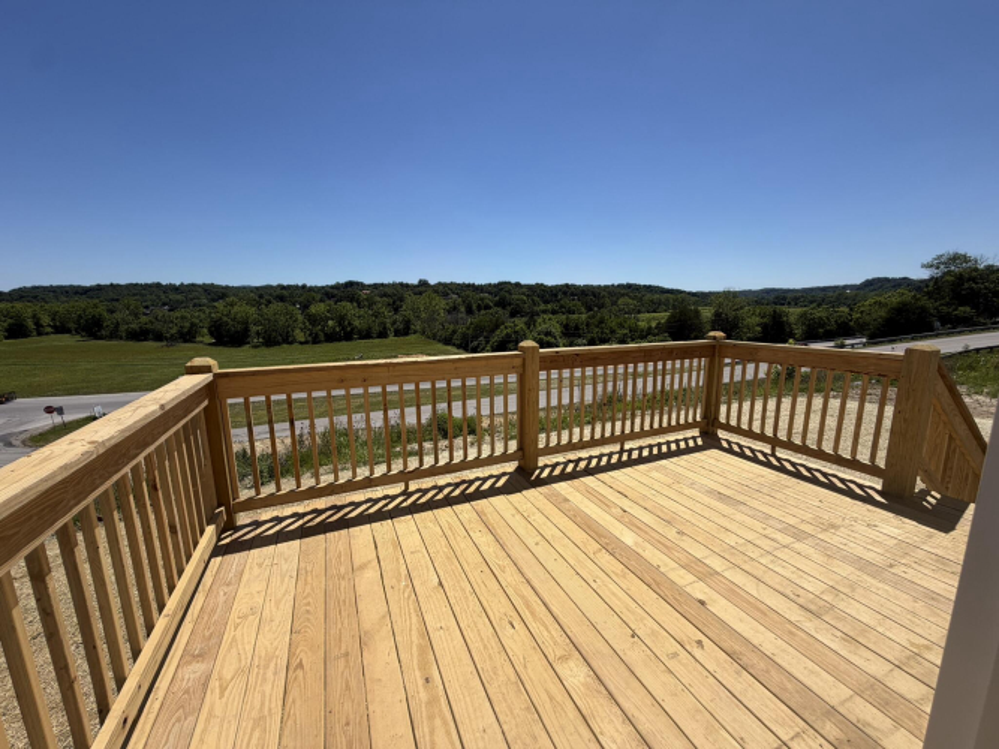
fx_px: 404
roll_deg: +0.9
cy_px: 374
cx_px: 500
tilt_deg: -10.8
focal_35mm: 14
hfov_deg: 102.1
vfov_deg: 85.7
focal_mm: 2.22
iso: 20
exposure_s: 1/1613
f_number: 2.2
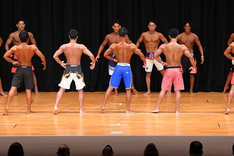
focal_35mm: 172
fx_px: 1118
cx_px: 139
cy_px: 58
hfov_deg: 11.9
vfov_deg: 8.0
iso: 4000
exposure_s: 1/400
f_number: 5.6
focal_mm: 85
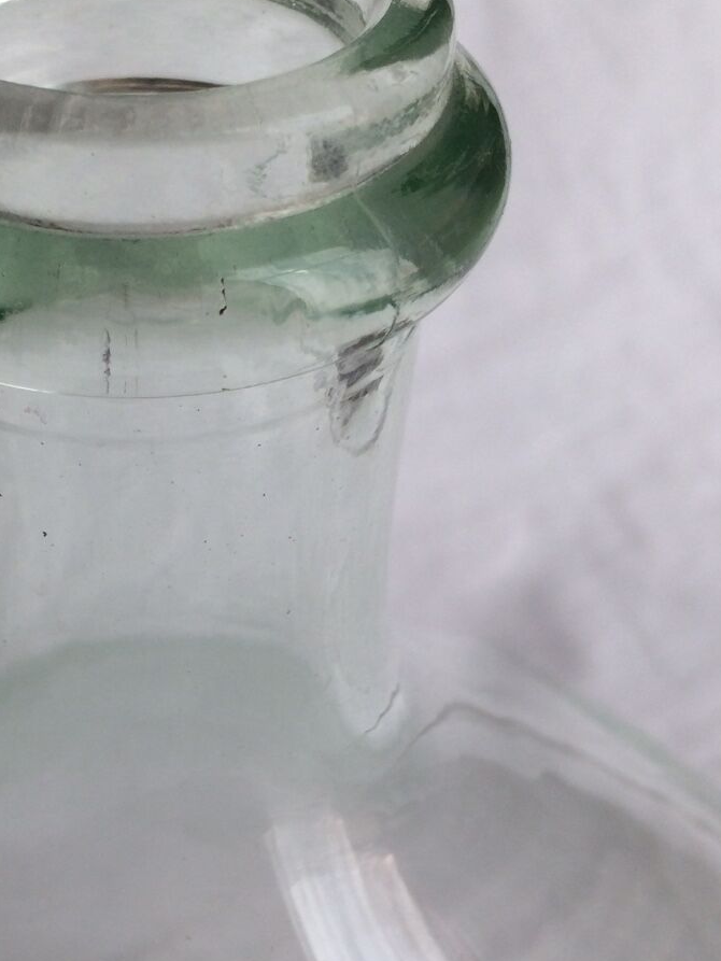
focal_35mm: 53
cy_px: 647
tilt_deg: -45.0
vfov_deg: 35.8
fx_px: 1472
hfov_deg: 27.1
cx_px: 172
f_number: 2.2
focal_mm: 4.15
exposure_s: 1/302
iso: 32
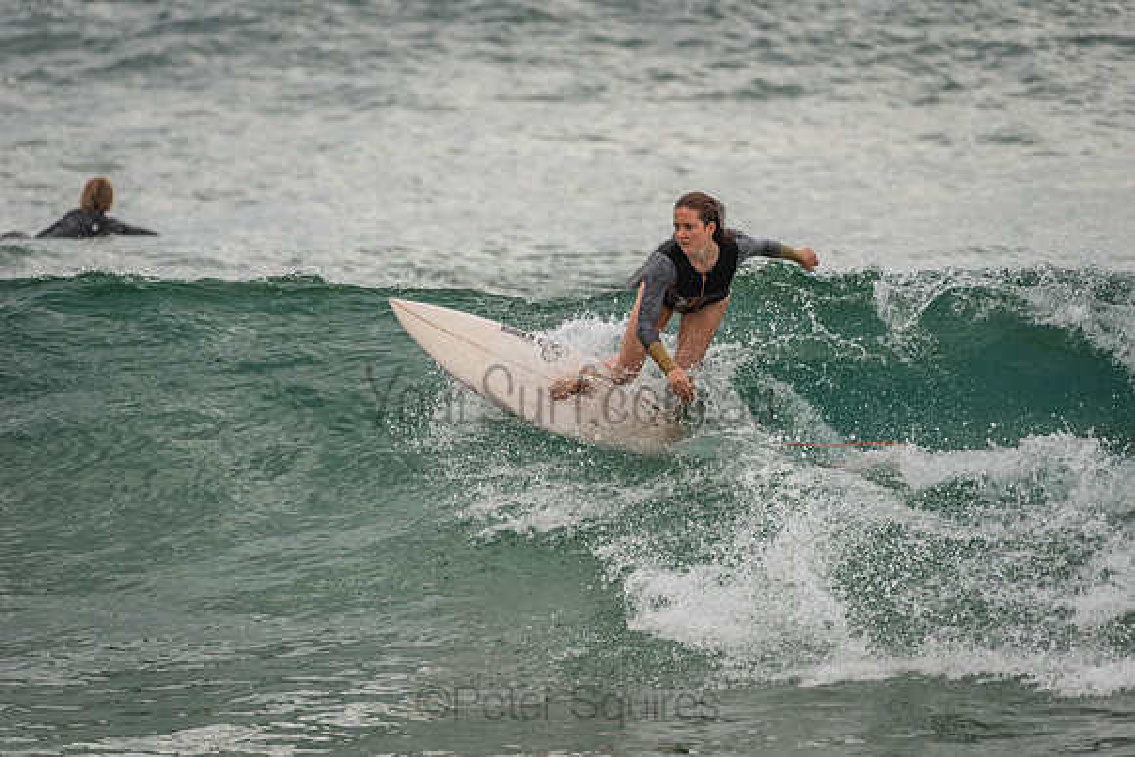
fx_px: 15767
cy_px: 378
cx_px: 568
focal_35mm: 500
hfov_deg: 4.1
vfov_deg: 2.8
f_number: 5.6
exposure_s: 1/2000
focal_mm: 500
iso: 280
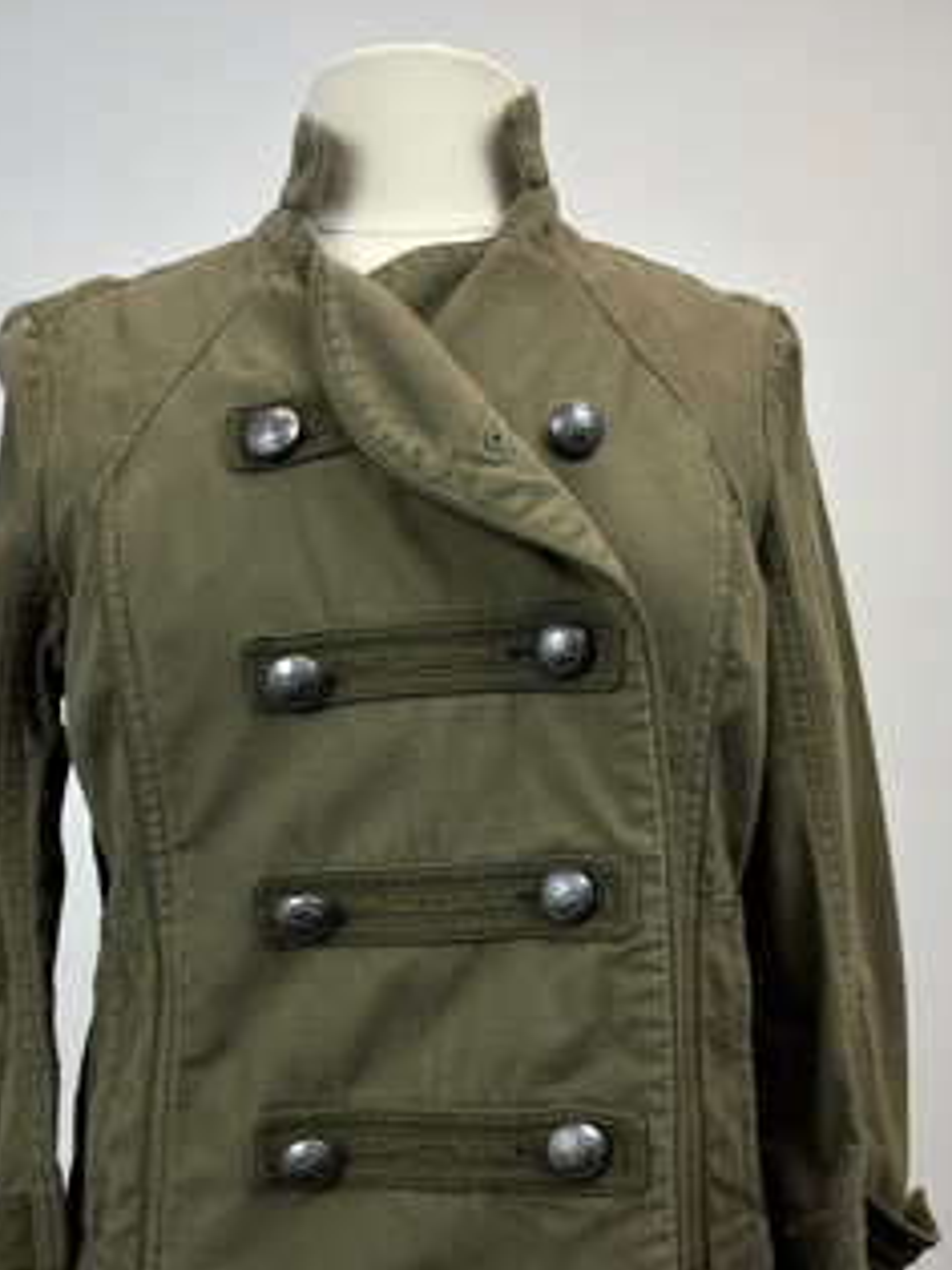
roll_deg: -0.3
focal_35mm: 33
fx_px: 1211
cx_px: 444
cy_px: 758
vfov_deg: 55.0
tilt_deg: +0.6
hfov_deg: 42.9
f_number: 1.6
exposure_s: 1/262
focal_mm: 5.96
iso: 40
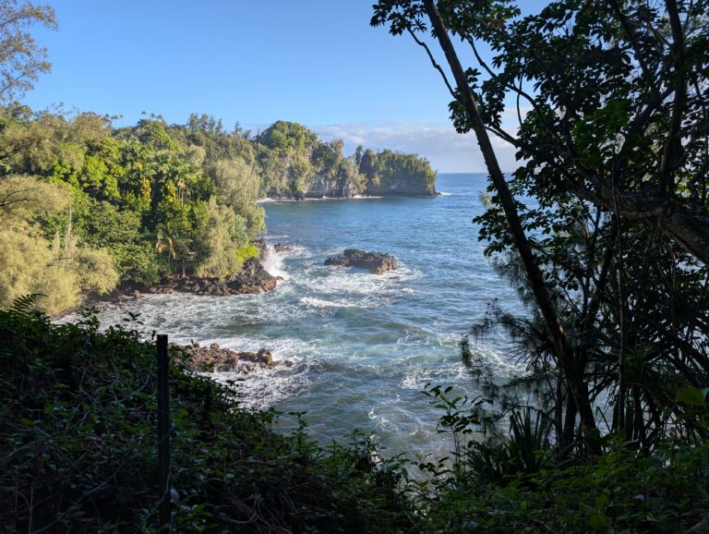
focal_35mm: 24
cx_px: 354
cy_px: 267
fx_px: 492
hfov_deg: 71.5
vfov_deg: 56.9
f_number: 1.68
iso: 21
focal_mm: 6.9
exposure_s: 1/693
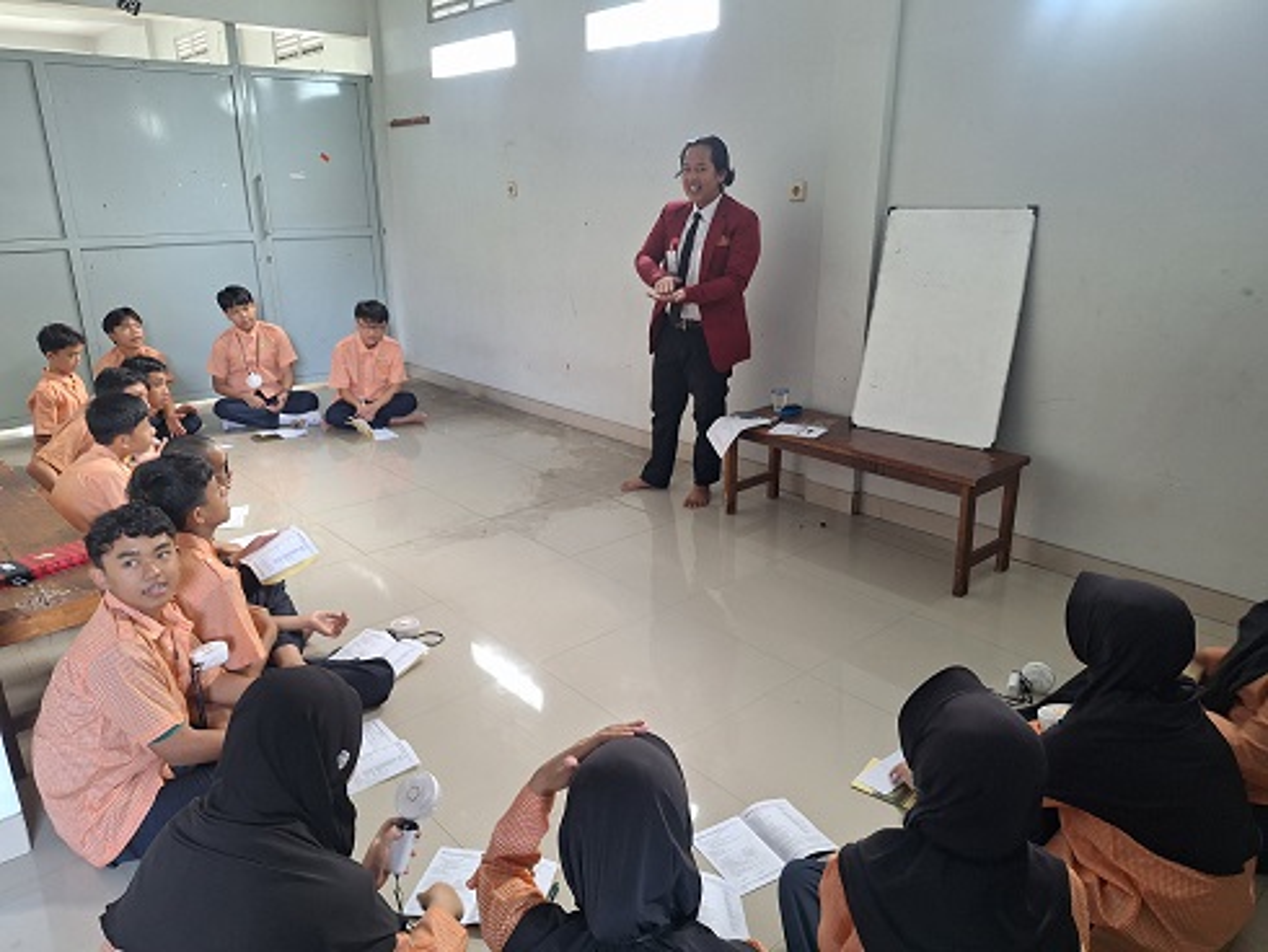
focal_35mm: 23
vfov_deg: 58.9
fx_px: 843
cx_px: 634
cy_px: 476
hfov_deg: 73.9
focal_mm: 5.54
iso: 200
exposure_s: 1/33
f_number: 1.8
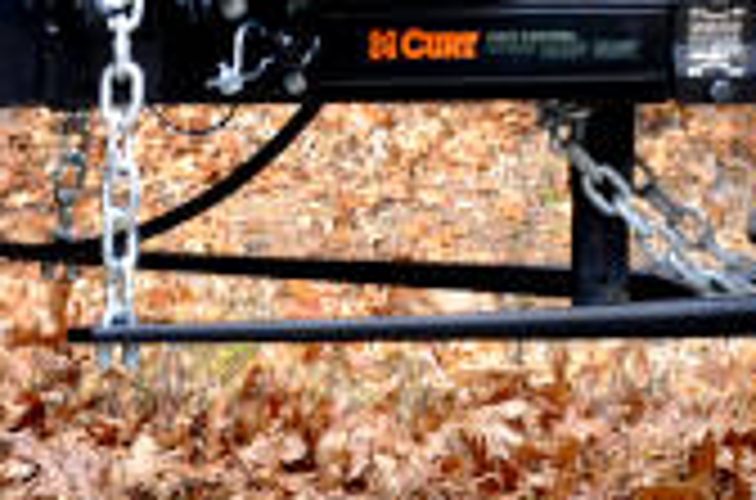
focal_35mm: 204
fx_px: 4272
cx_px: 410
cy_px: -83
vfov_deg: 6.7
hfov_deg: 10.1
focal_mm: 38
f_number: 8
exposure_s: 1/100
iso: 500
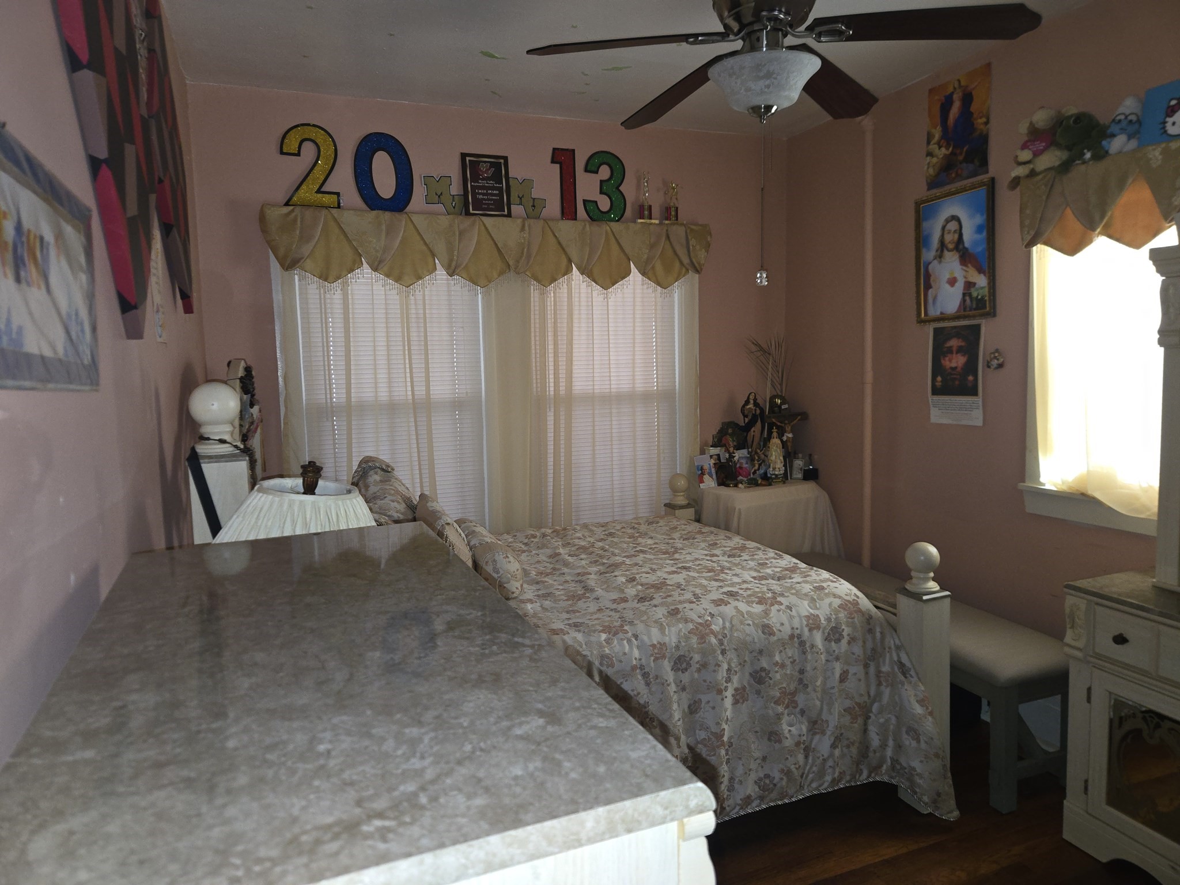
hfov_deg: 73.9
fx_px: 784
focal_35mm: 23
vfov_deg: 58.9
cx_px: 590
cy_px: 442
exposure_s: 1/24
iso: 160
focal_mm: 5.4
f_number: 1.8
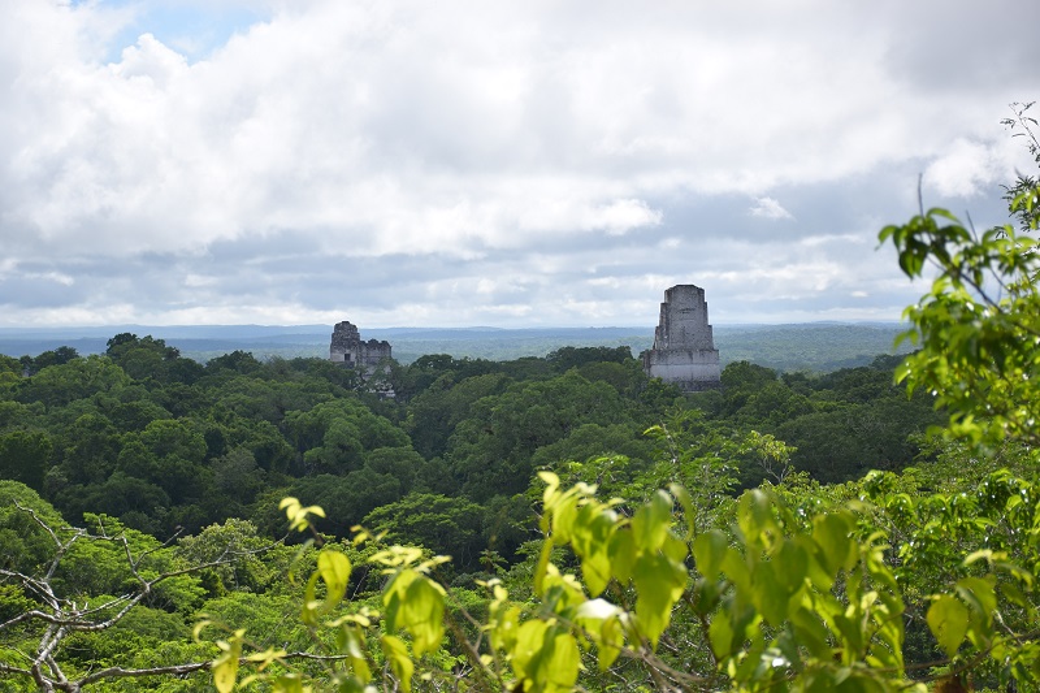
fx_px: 1949
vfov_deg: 20.2
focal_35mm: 68
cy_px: 346
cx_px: 520
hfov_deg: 29.9
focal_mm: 45
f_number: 4.5
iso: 200
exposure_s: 1/1600
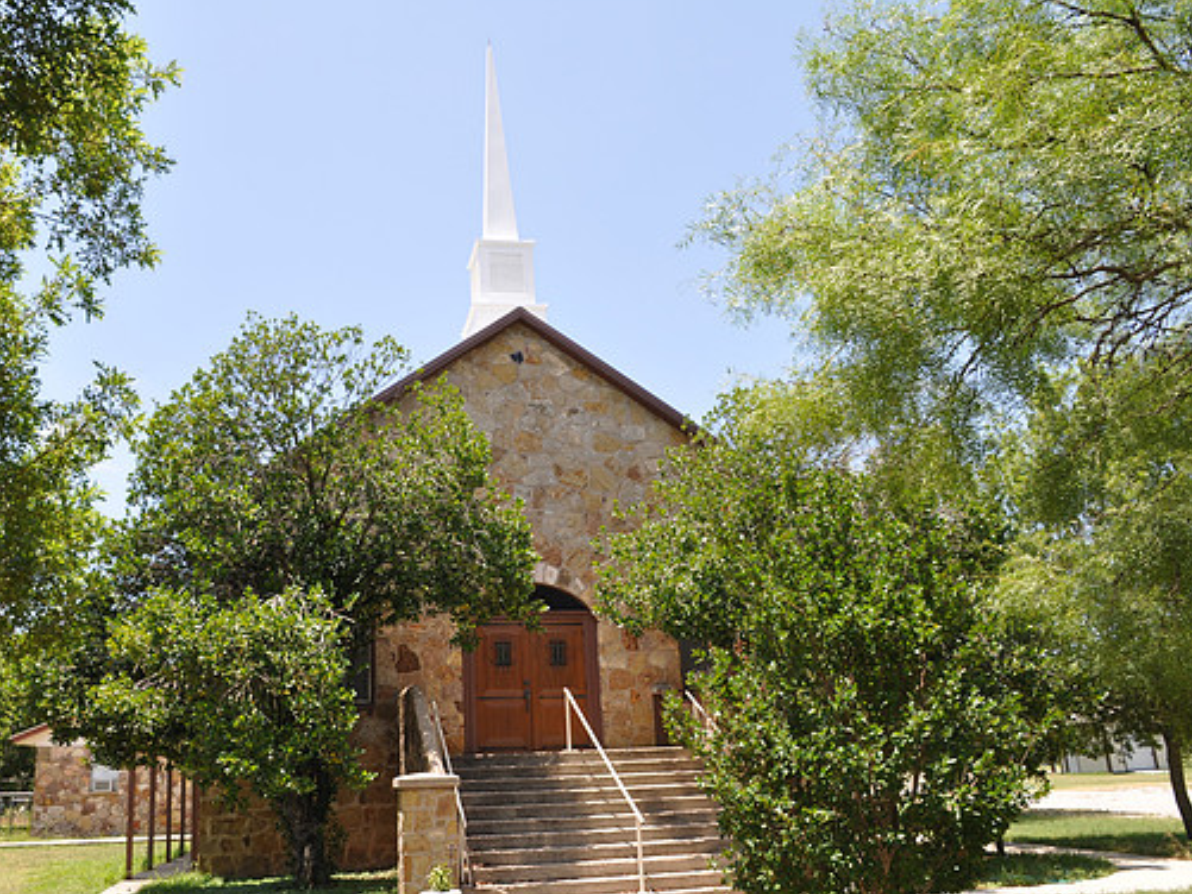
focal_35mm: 30
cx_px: 528
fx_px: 1033
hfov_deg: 59.8
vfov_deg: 46.8
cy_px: 439
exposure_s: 1/80
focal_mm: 18
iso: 200
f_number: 9
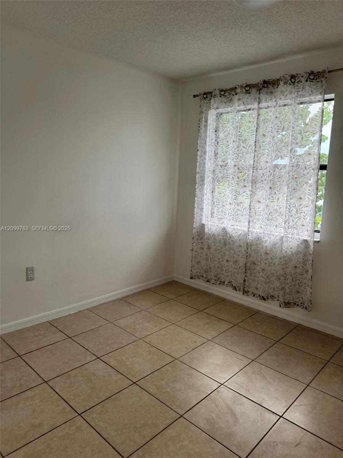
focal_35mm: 24
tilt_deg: -7.5
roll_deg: -1.4
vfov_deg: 71.6
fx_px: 317
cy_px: 229
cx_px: 172
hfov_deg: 56.8
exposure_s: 1/60
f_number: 1.78
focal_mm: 6.76
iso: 125
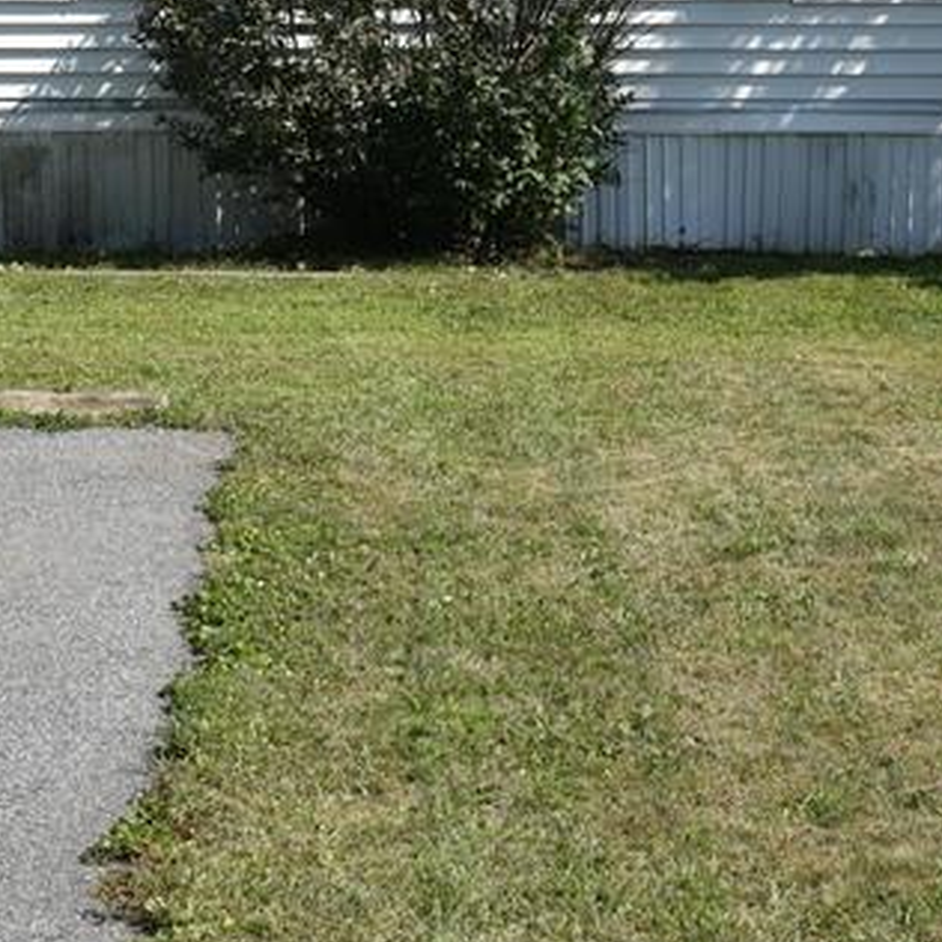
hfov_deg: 15.7
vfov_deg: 15.5
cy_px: 57
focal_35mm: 111
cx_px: 359
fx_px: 3417
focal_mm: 38
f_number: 10
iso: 200
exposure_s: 1/400
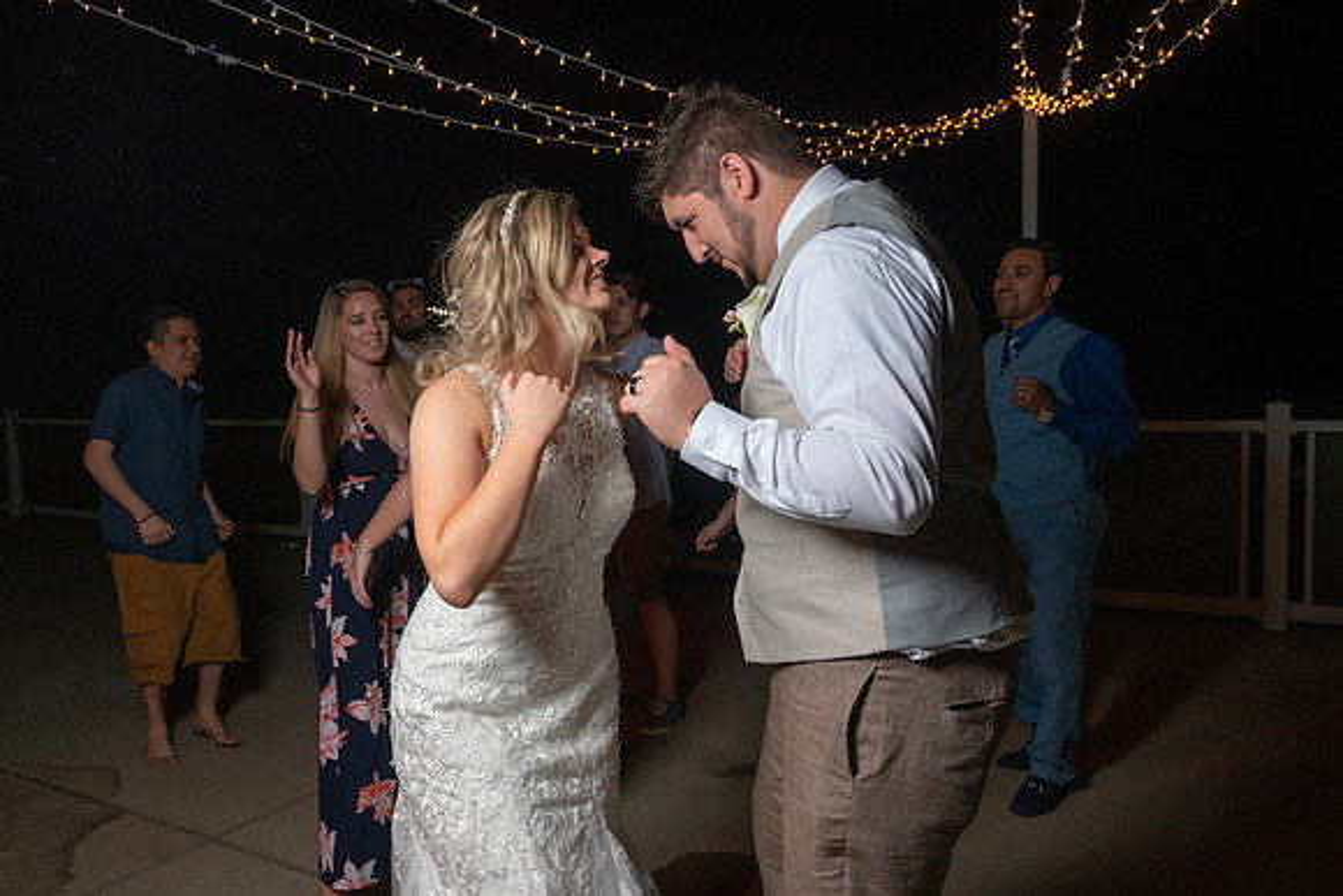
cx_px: 568
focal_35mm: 28
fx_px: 1061
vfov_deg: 45.8
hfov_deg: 64.3
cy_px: 447
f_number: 5.6
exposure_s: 1/250
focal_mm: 22
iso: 2000
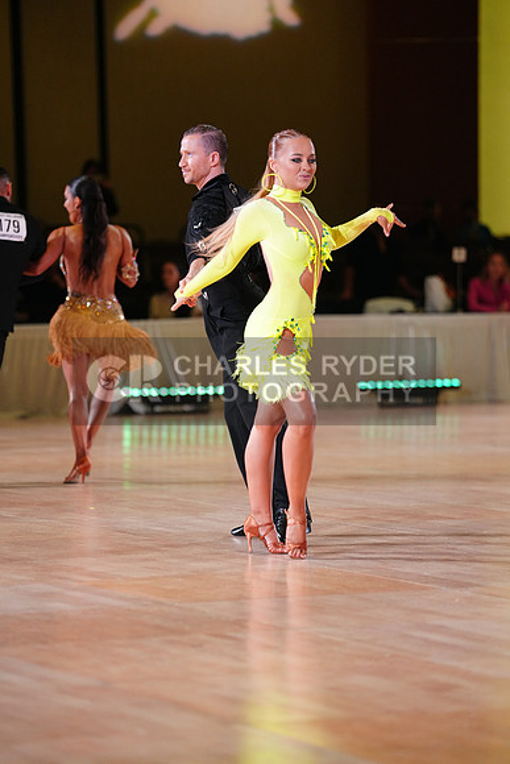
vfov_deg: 12.4
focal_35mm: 165
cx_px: 255
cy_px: 382
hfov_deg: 8.3
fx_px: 3504
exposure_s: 1/400
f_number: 2.8
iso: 2000
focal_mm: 165
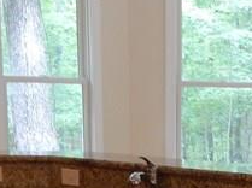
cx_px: 258
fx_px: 785
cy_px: 258
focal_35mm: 108
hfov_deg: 17.8
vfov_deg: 13.1
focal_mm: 4
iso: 220
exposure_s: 1/30
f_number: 3
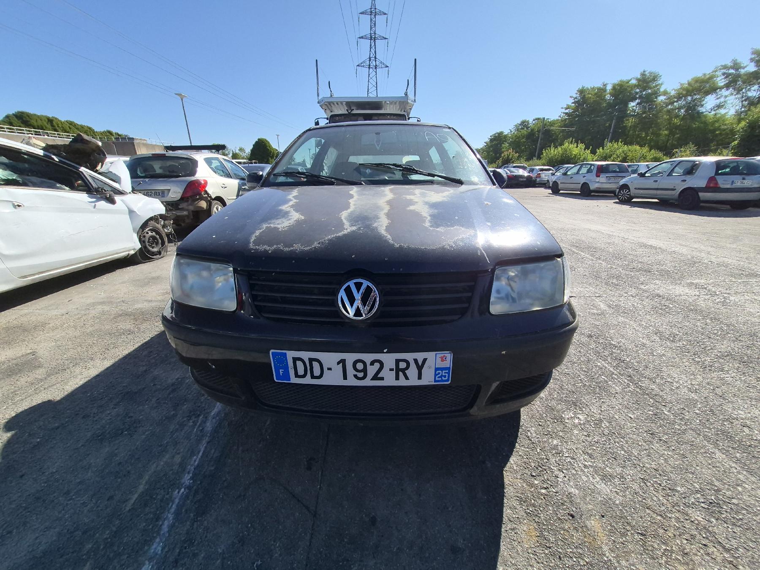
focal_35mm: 13
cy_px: 285
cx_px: 380
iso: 40
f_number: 2.2
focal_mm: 1.74
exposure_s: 1/2500
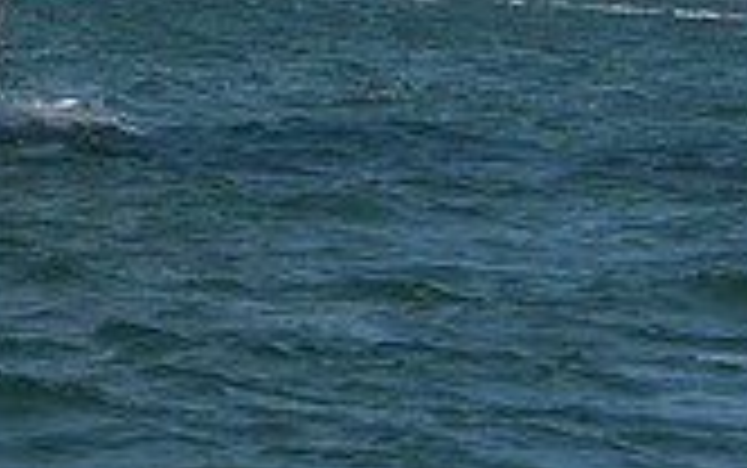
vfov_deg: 3.6
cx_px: 101
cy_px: -824
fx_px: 7252
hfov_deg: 5.9
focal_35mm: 356
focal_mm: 100
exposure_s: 1/1250
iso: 280
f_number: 10
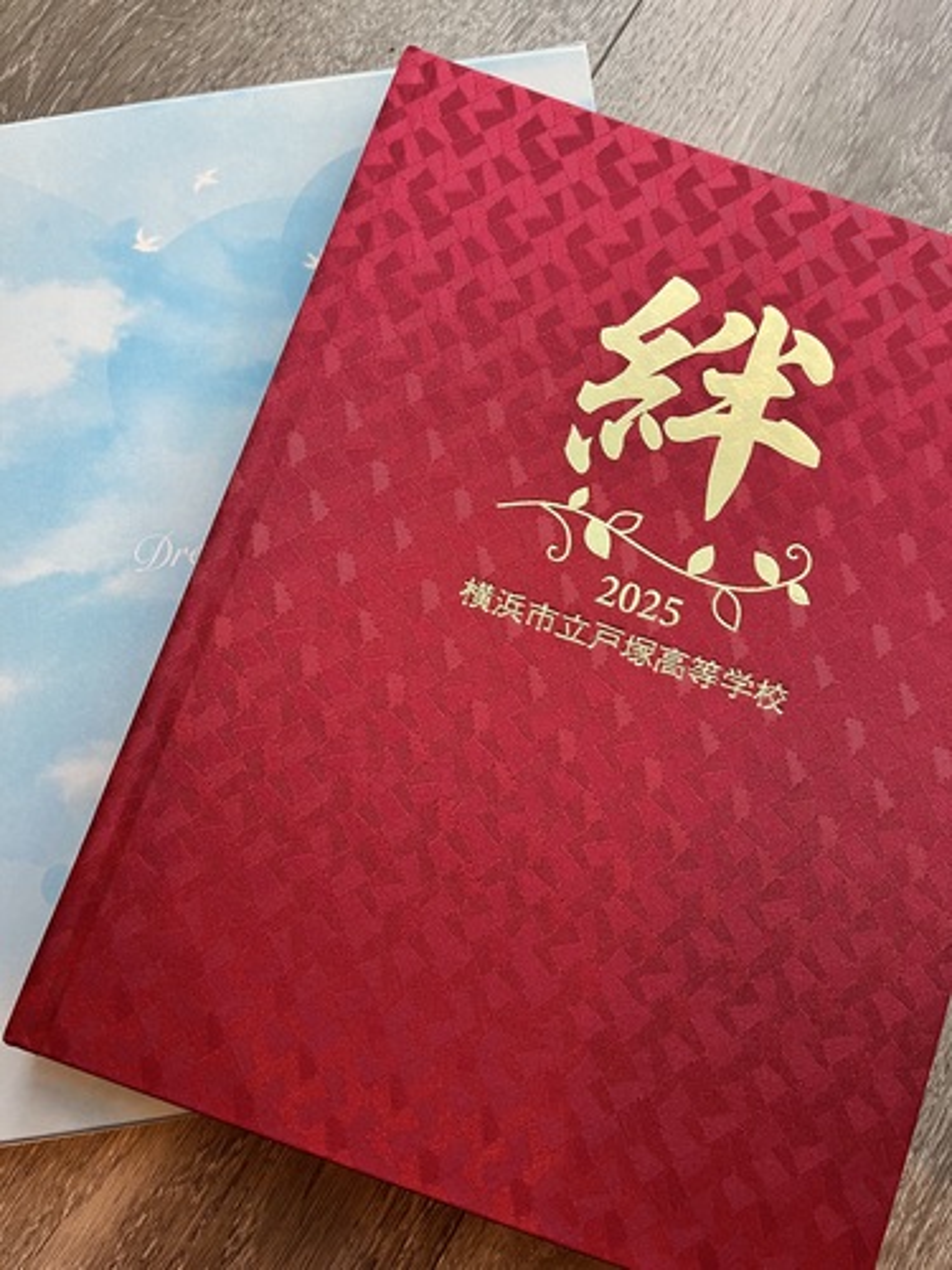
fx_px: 953
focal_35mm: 26
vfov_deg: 67.3
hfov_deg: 53.1
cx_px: 476
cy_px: 635
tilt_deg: -81.4
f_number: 1.6
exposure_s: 1/69
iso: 125
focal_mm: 5.1
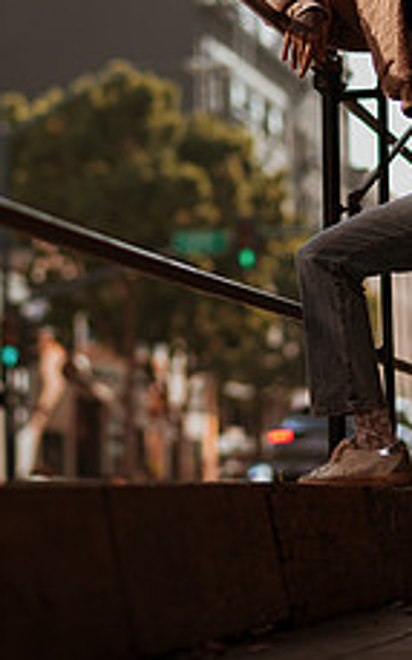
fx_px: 2085
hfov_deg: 11.3
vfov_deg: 17.8
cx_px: 277
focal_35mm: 116
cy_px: 101
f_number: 1.8
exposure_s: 1/1250
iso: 50
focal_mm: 58
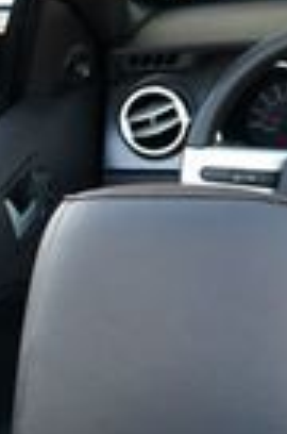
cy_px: 227
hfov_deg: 7.6
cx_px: 625
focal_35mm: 170
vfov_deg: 12.1
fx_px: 2043
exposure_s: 1/250
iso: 400
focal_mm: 18
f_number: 4
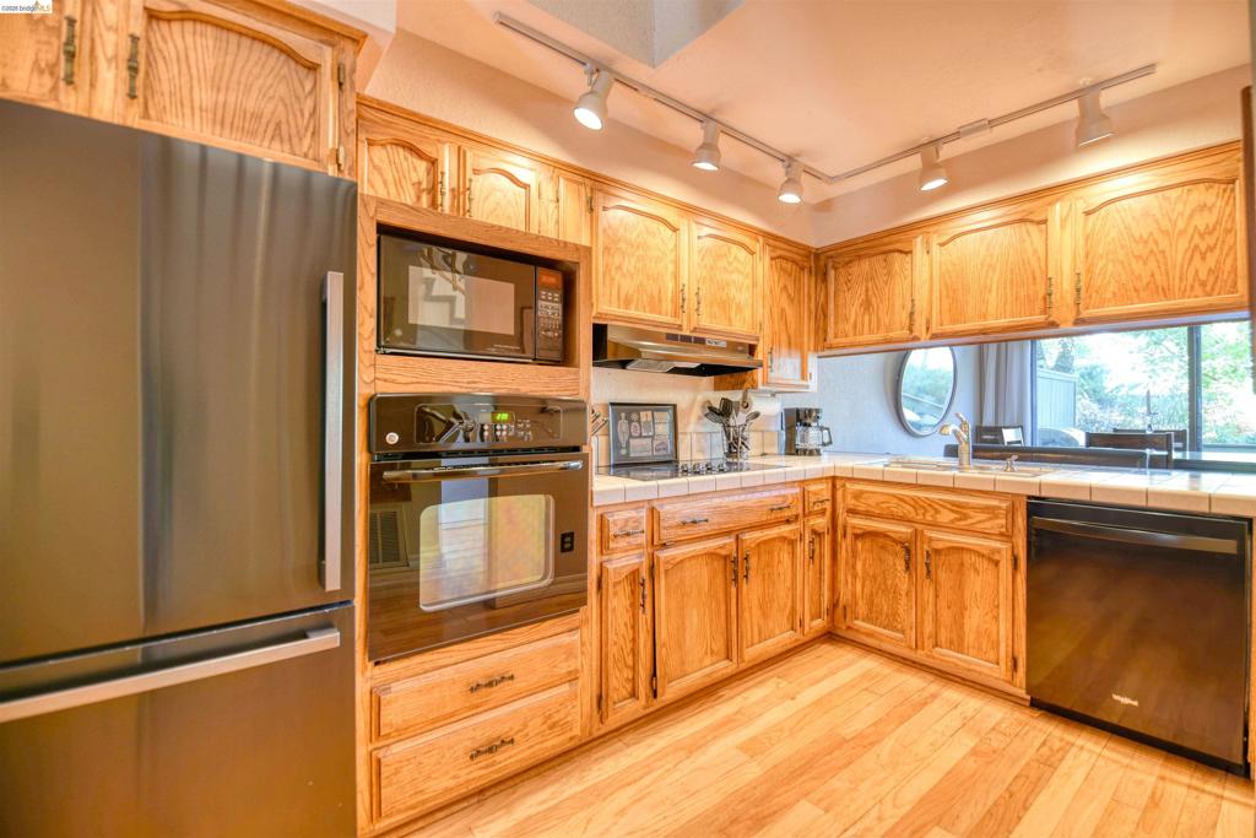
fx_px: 523
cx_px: 628
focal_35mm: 15
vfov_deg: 77.3
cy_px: 419
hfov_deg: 100.4
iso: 100
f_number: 2.8
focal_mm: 15
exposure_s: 1/8
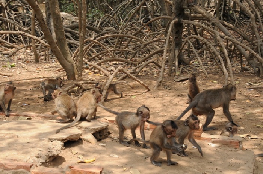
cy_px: 87
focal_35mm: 54
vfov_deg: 25.0
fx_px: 394
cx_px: 132
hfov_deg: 36.9
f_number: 11
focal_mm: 36
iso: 400
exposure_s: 1/125
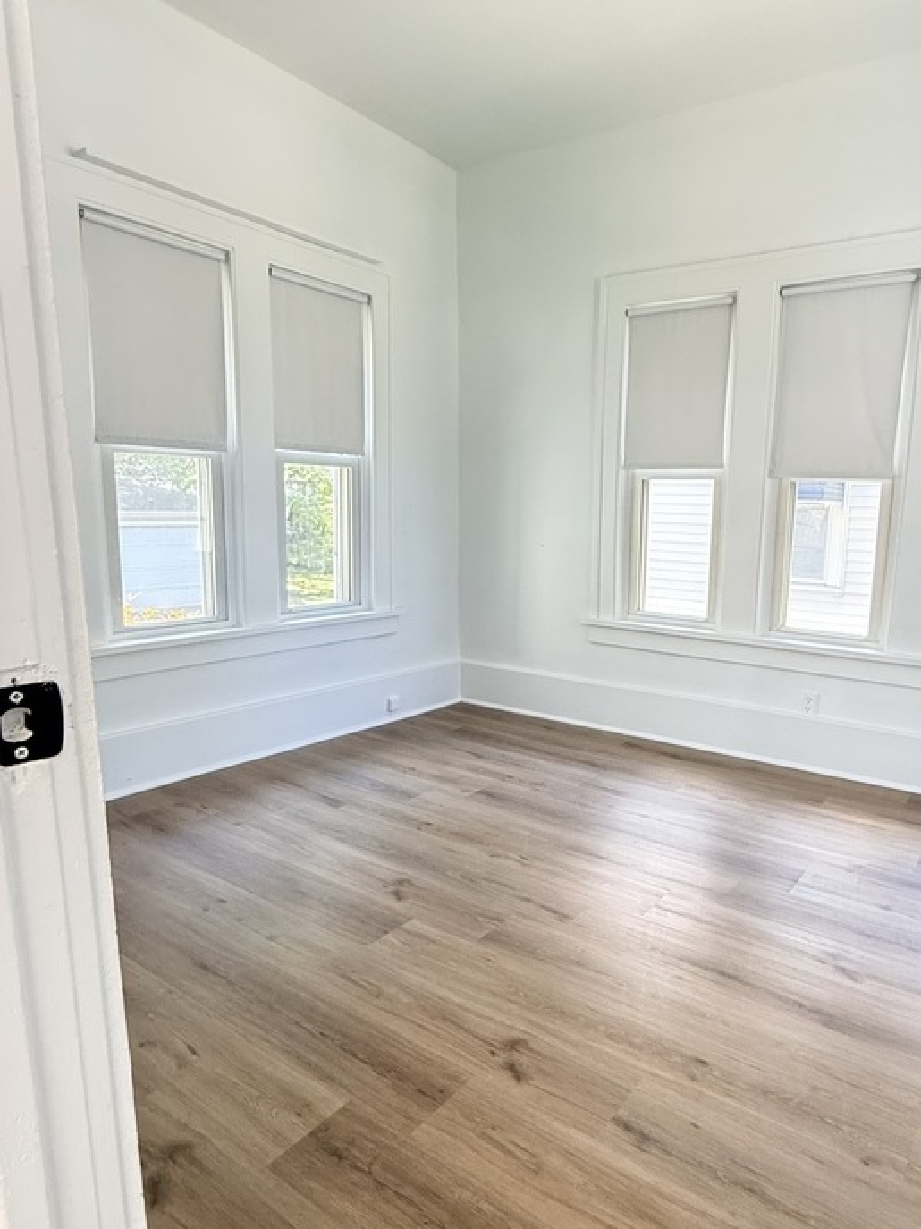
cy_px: 642
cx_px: 553
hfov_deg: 60.6
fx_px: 781
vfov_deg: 76.4
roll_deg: -1.0
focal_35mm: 22
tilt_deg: -9.2
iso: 320
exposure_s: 1/81
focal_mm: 2.22
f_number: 2.2
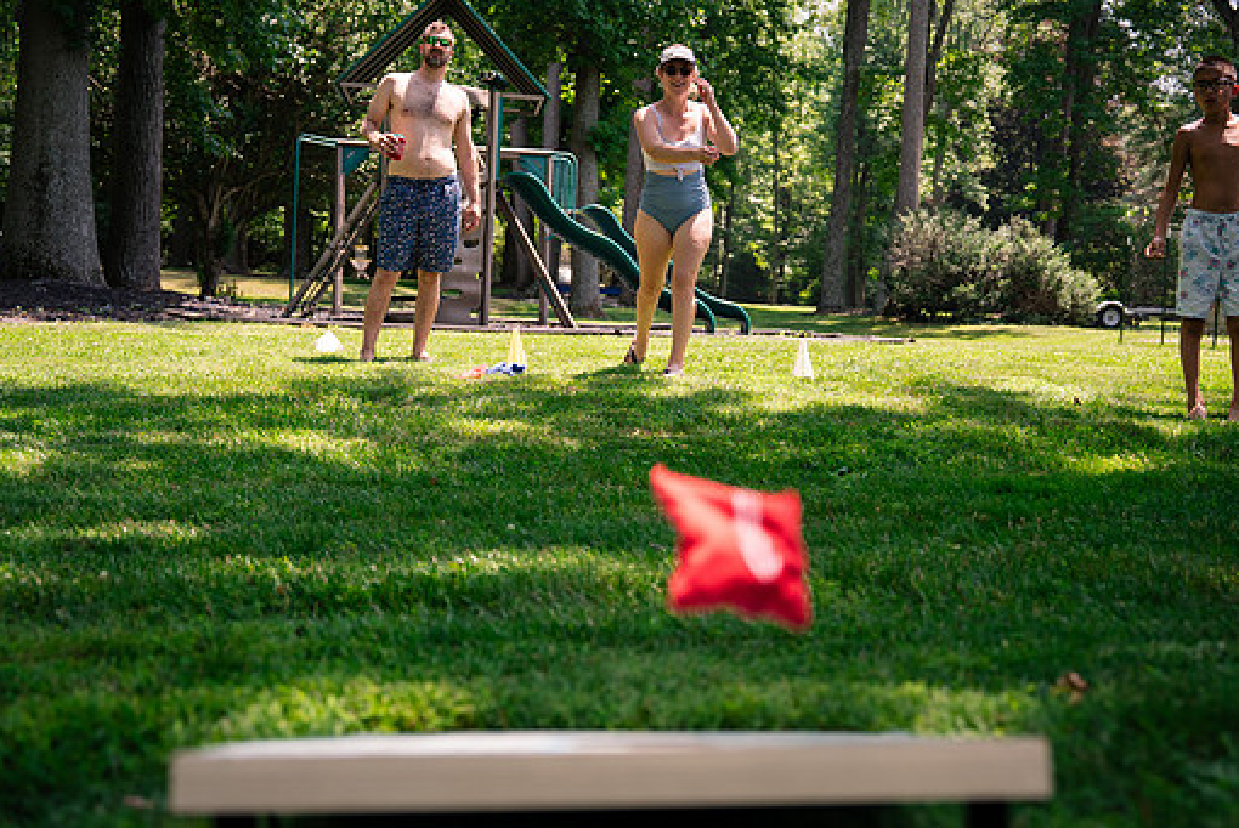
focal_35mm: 50
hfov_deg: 39.6
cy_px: 365
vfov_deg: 27.0
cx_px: 654
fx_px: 1722
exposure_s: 1/2000
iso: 400
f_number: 2.8
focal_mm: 44
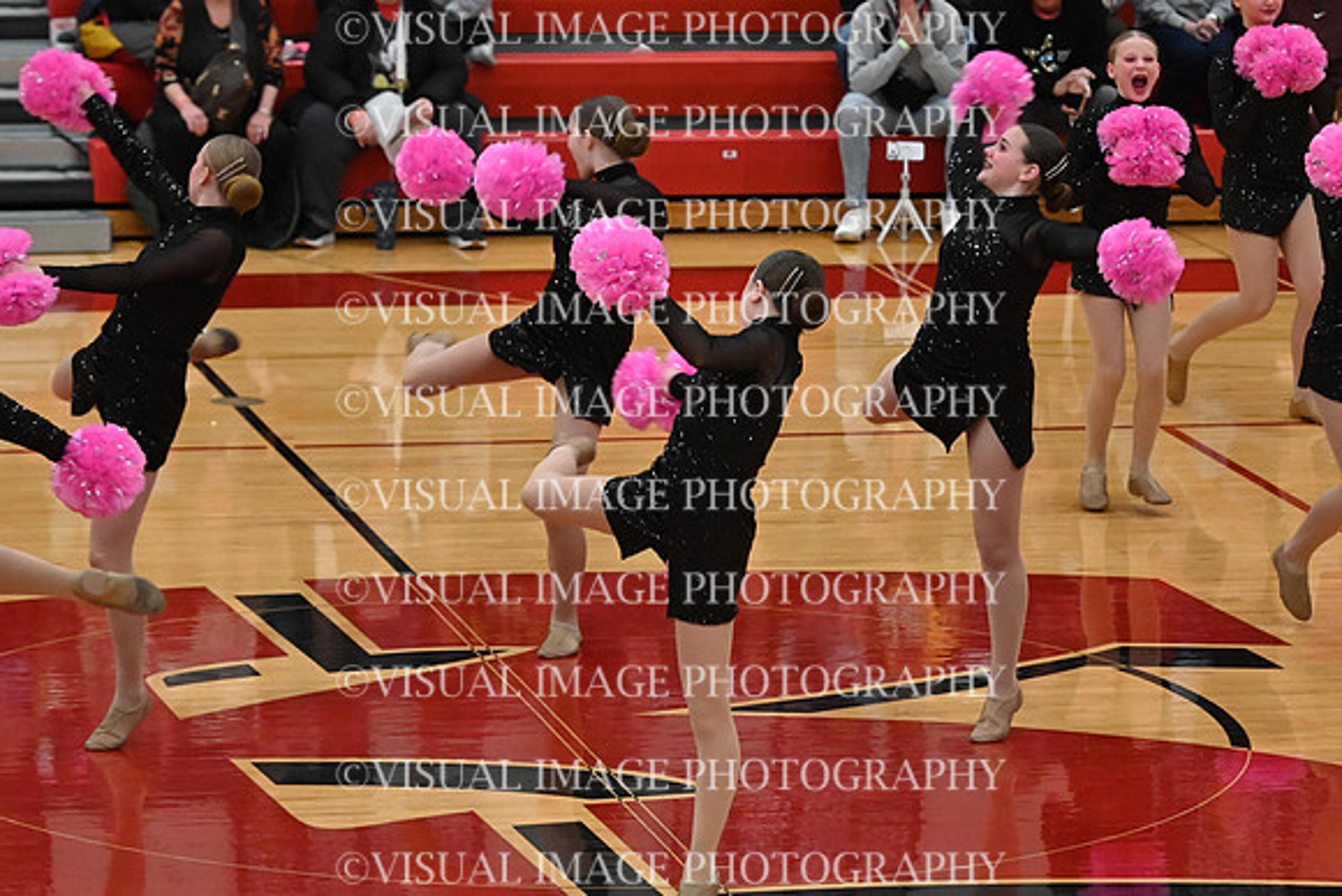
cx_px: 671
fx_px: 6711
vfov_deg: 7.6
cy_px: 448
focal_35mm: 180
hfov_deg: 11.4
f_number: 4
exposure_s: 1/400
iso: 6400
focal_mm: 120
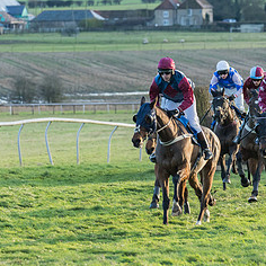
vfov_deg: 4.1
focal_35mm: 423
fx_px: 3677
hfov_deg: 4.1
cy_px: 129
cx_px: 243
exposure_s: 1/1000
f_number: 4
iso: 800
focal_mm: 138
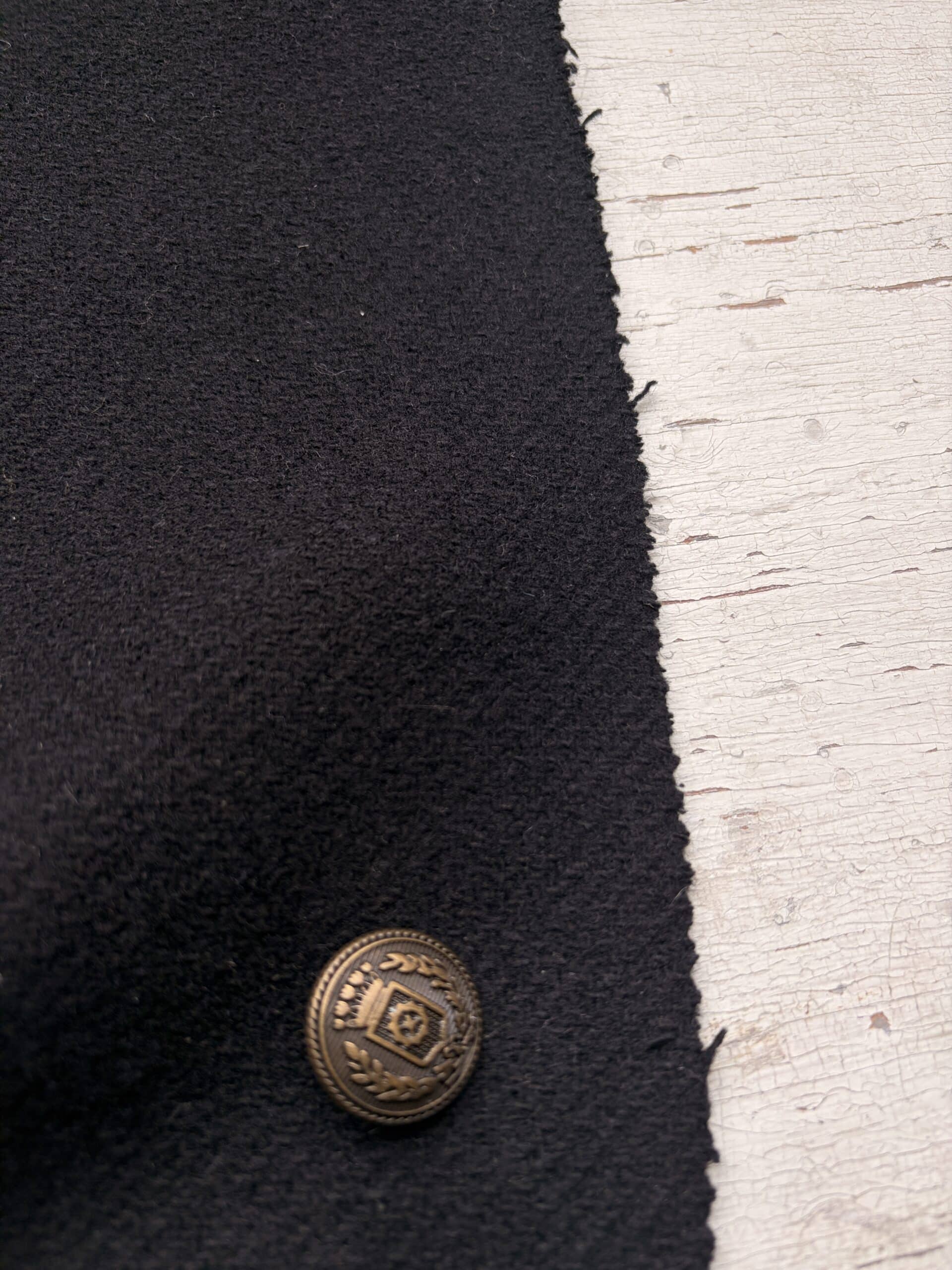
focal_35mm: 26
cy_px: 635
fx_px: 953
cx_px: 476
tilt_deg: -69.8
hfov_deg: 53.1
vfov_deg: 67.3
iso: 50
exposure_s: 1/462
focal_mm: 5.96
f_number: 1.6
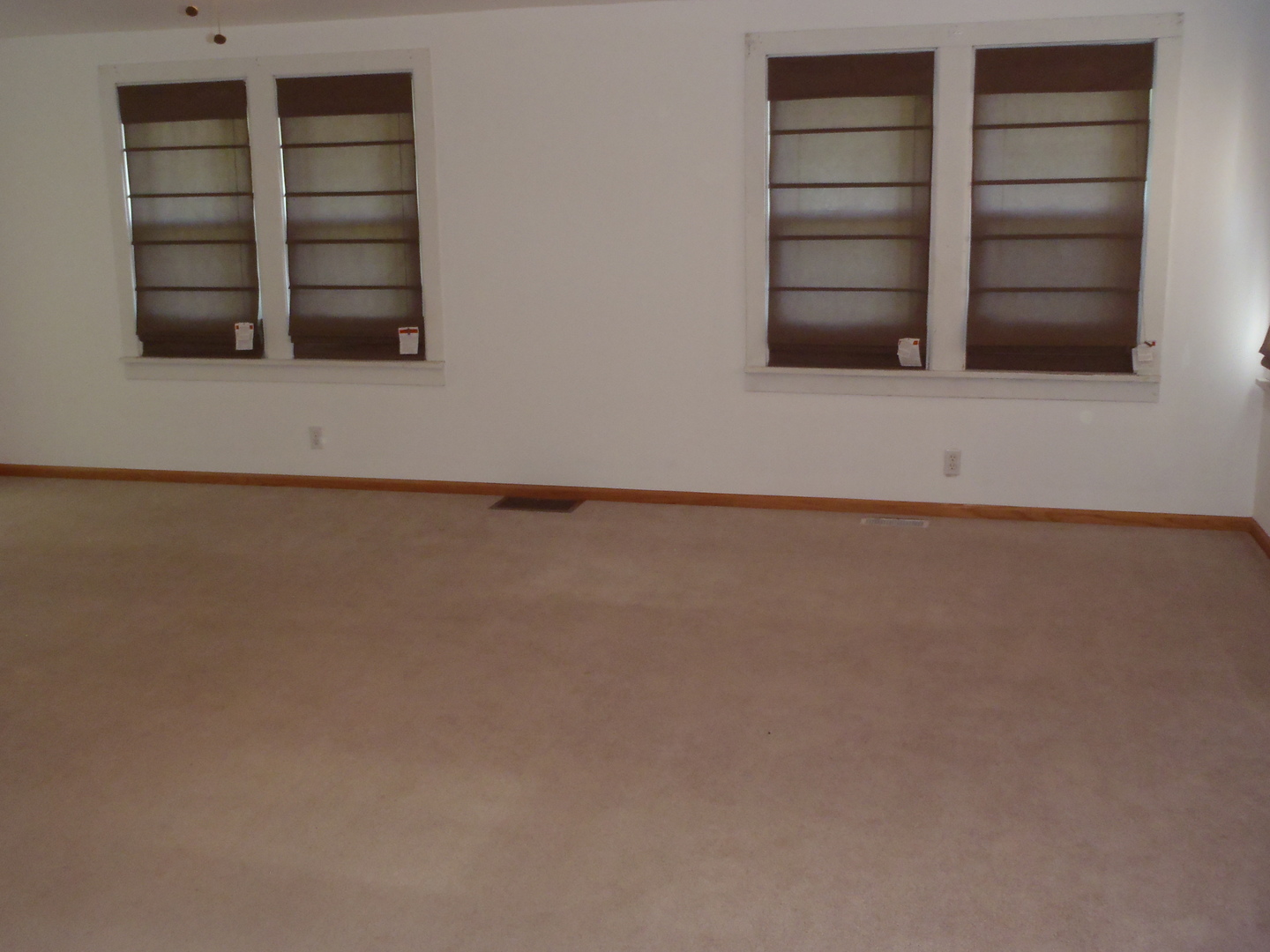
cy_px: 476
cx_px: 635
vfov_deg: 39.7
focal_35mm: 36
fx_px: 1321
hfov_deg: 51.4
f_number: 4.5
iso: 400
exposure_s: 1/30
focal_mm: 6.45
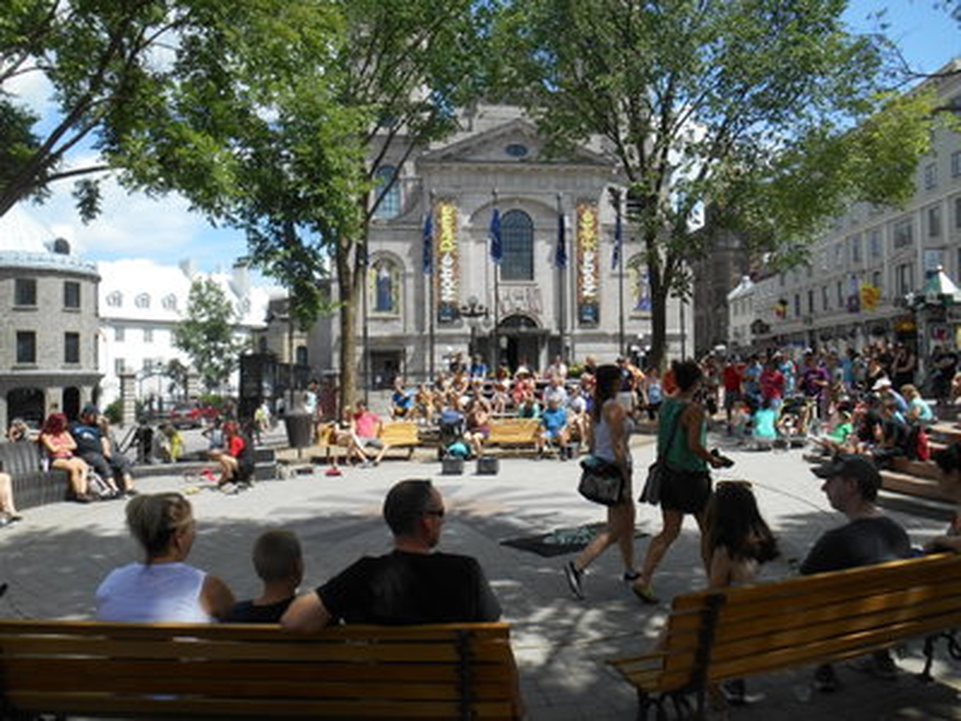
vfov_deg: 53.1
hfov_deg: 67.3
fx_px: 722
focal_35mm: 26
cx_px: 480
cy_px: 360
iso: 80
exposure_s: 1/640
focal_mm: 4.7
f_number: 3.4
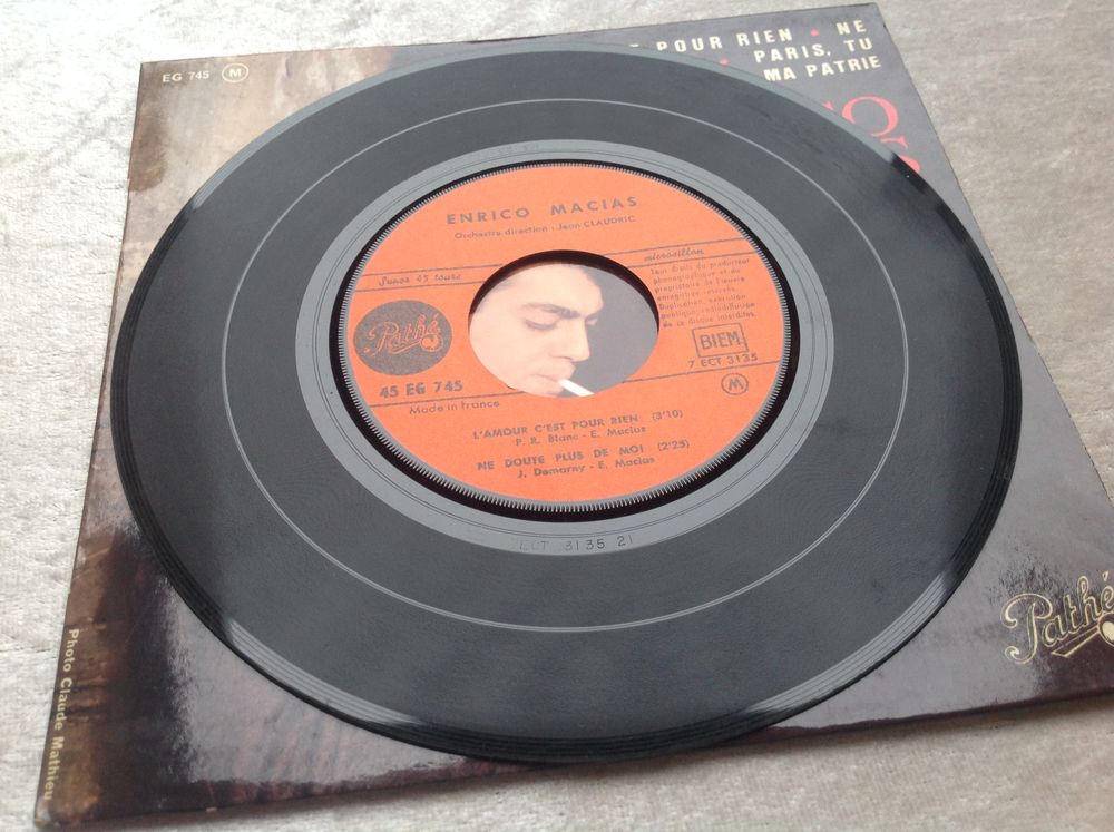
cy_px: 416
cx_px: 557
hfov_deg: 52.7
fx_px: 1125
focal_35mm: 35
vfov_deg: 40.6
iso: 100
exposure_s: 1/15
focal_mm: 4.28
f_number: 2.4
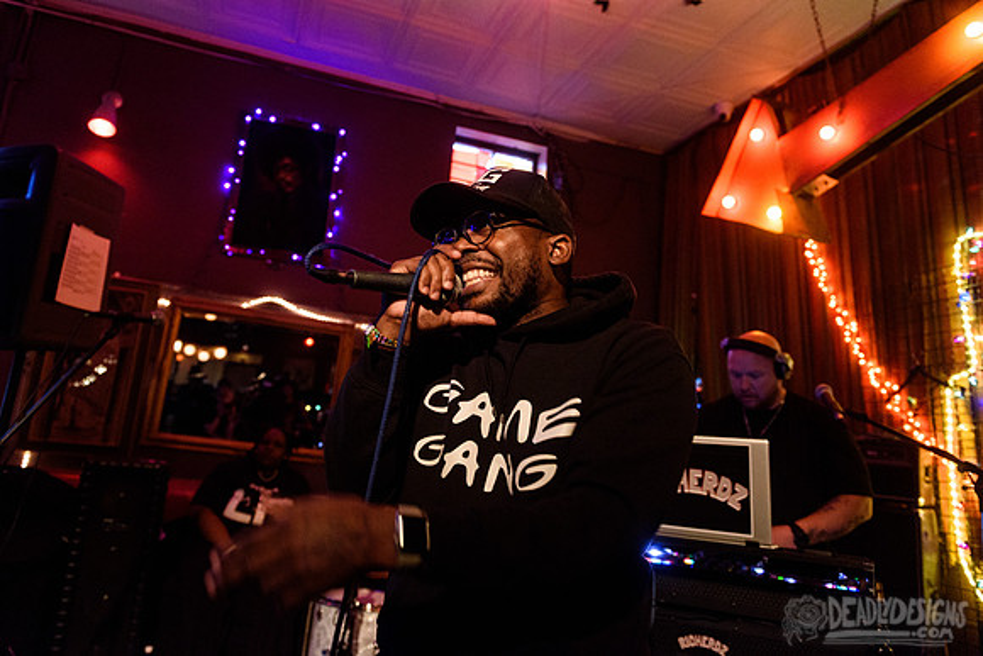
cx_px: 461
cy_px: 294
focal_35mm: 27
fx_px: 724
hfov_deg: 68.3
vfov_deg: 48.7
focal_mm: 24
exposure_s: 1/125
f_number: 3.2
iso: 3200
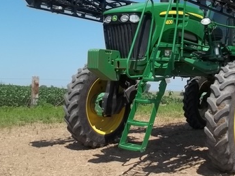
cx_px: 181
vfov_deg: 27.9
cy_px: 57
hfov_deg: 35.8
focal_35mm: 52
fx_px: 353
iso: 64
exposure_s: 1/160
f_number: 8
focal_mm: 5.9
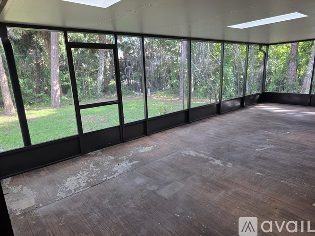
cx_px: 158
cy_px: 118
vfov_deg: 58.9
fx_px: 209
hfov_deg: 73.9
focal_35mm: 23
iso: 125
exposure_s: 1/120
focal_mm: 6.3
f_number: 1.7
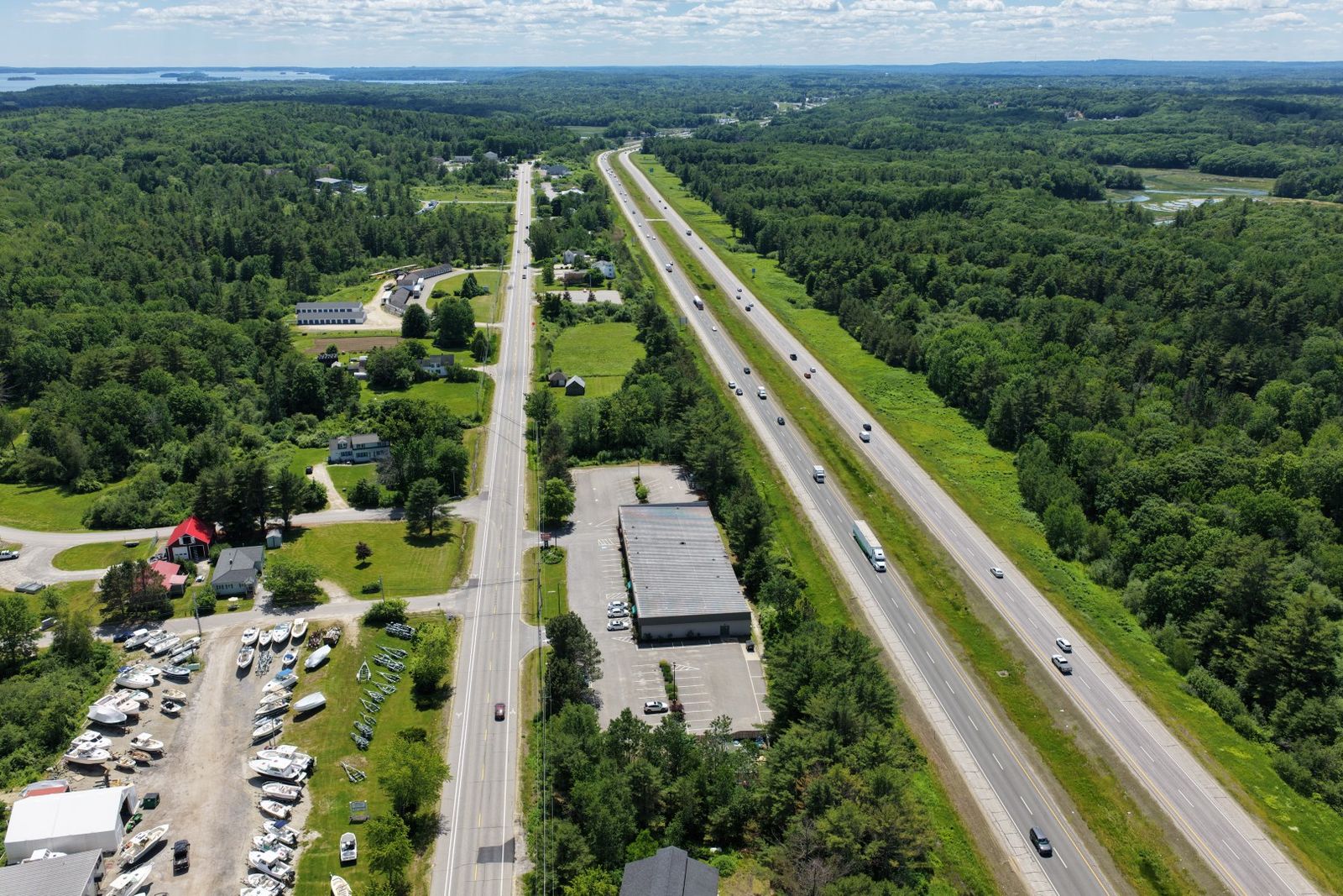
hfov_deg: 65.5
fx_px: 1045
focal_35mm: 28
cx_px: 672
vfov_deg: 46.4
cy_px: 448
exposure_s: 1/120
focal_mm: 14.45
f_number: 2.8
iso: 100
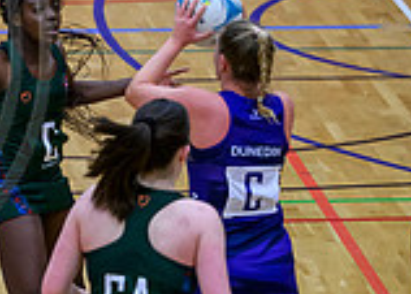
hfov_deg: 3.9
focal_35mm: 508
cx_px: -308
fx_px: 5932
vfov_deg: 2.8
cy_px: 27
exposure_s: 1/1000
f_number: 2.8
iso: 4000
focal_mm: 125
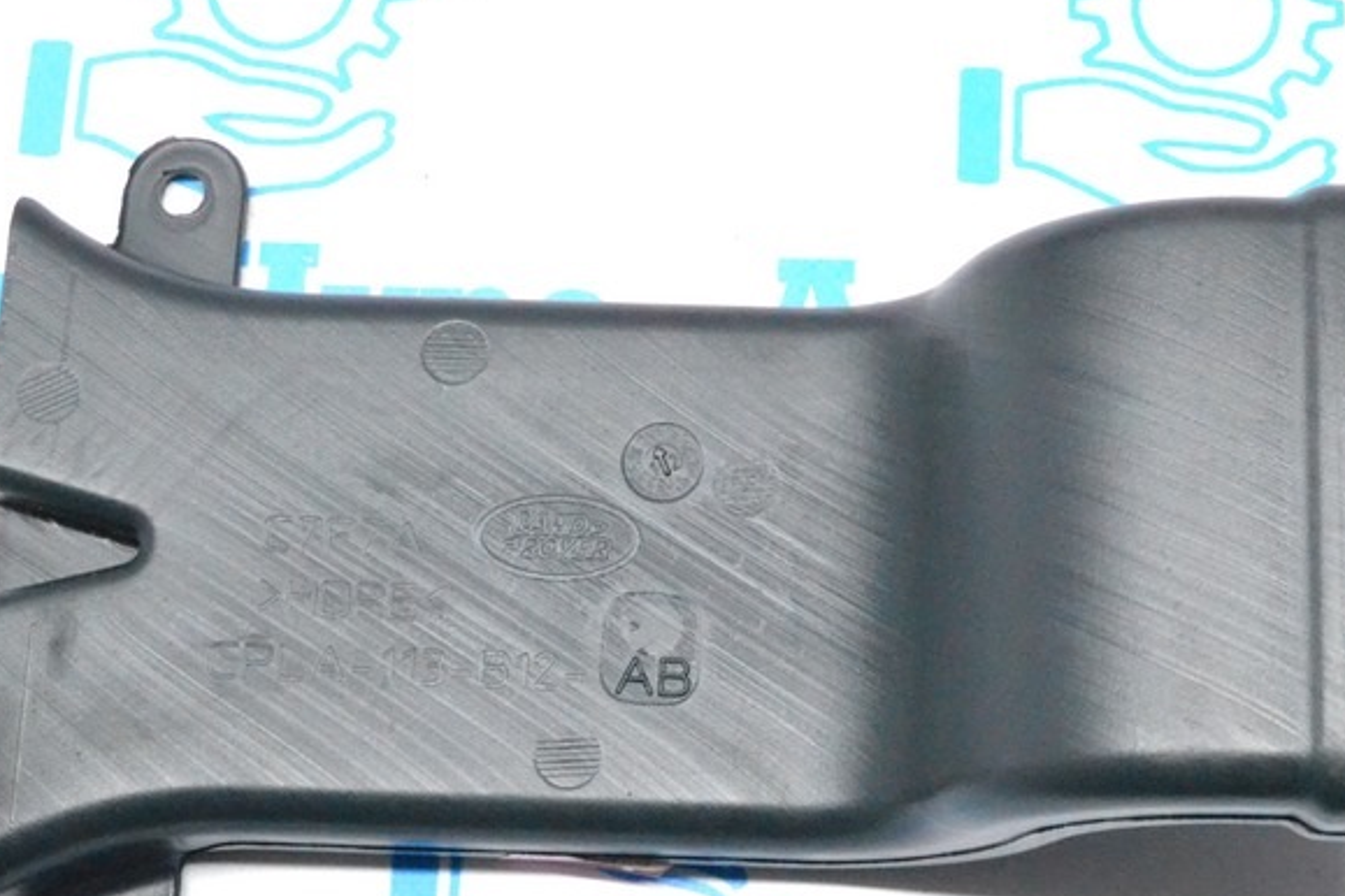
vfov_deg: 17.7
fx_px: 2872
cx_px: 859
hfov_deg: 26.3
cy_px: 498
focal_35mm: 77
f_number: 10
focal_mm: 29
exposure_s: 1/125
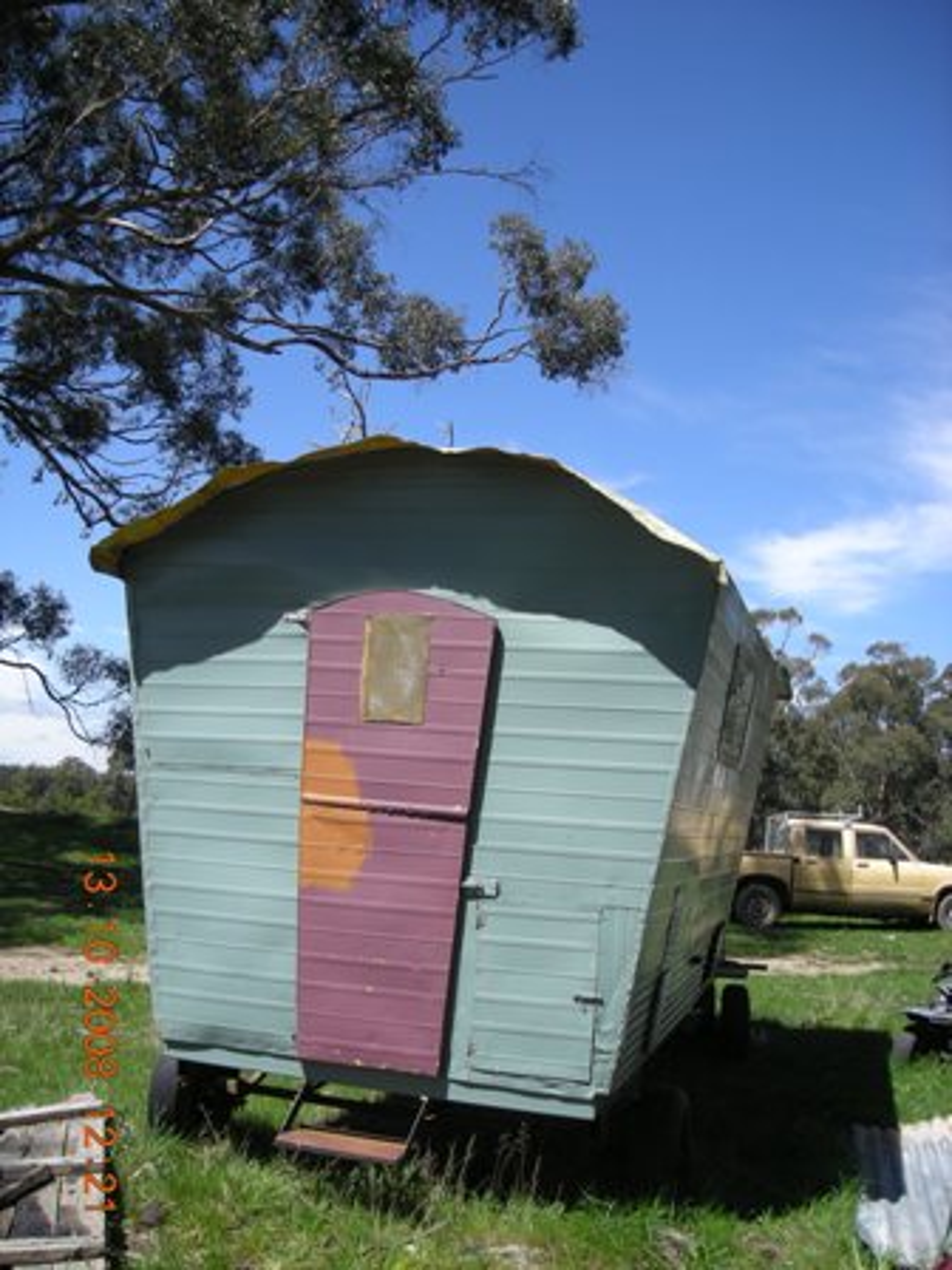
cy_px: 635
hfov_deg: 40.7
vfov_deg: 52.6
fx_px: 1283
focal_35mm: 35
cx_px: 476
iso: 50
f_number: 5.7
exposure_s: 1/186
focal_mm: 5.7
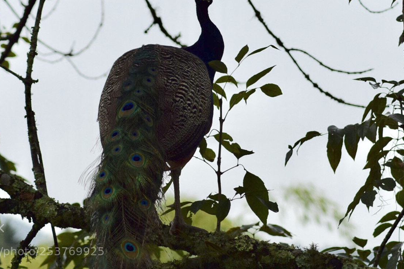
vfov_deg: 6.4
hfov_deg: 9.5
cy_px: 86
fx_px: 2424
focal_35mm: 216
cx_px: 205
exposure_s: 1/640
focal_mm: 100
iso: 200
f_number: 6.3
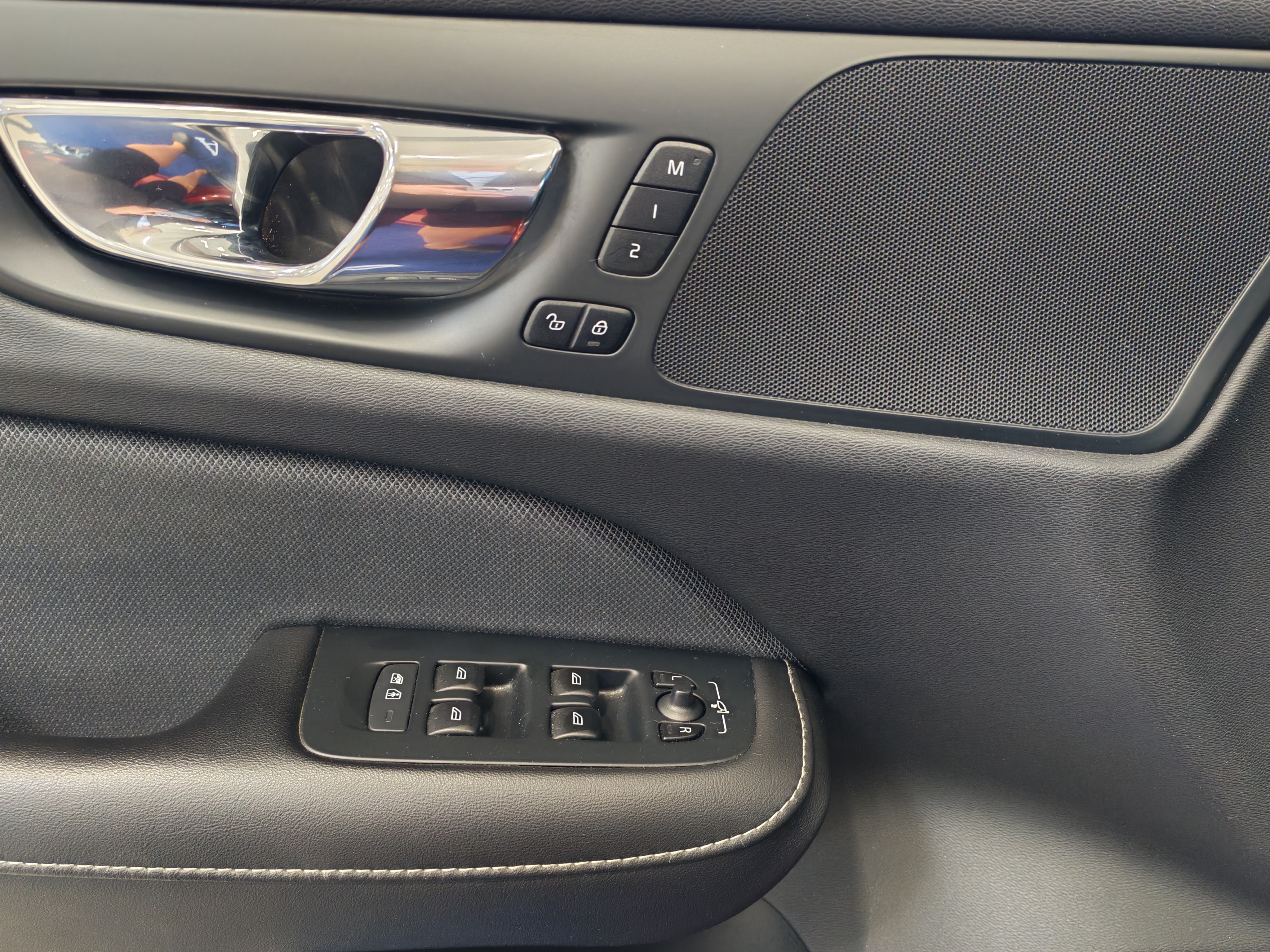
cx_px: 635
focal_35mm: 31
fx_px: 1137
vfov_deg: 45.4
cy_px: 476
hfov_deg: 58.4
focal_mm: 6.12
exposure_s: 1/50
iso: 1000
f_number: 1.9
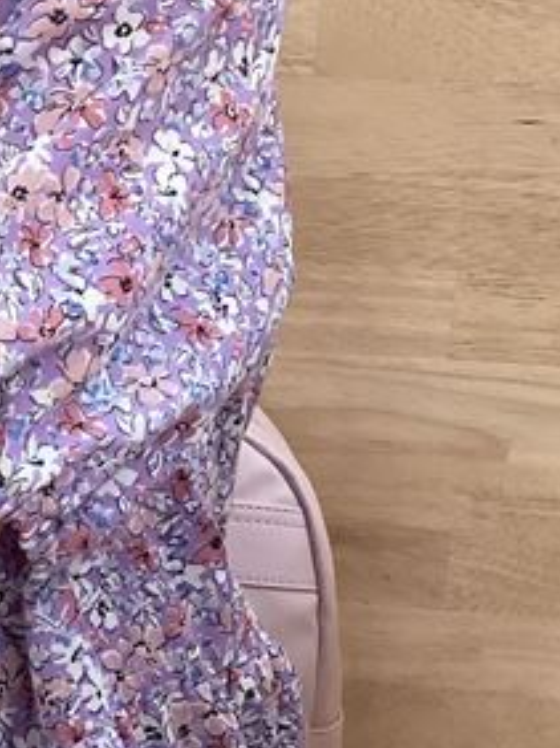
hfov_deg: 15.8
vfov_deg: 22.3
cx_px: -194
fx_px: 1901
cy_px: 371
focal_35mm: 88
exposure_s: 1/60
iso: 125
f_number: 2.4
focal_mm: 3.3
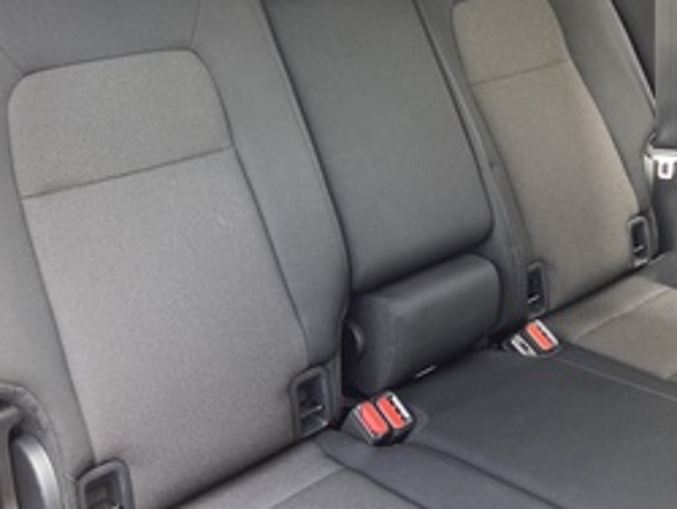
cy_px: 118
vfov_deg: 30.3
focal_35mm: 47
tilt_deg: -21.3
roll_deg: -4.8
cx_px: 325
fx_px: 920
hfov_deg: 40.4
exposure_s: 1/78
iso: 80
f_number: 1.8
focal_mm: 3.99
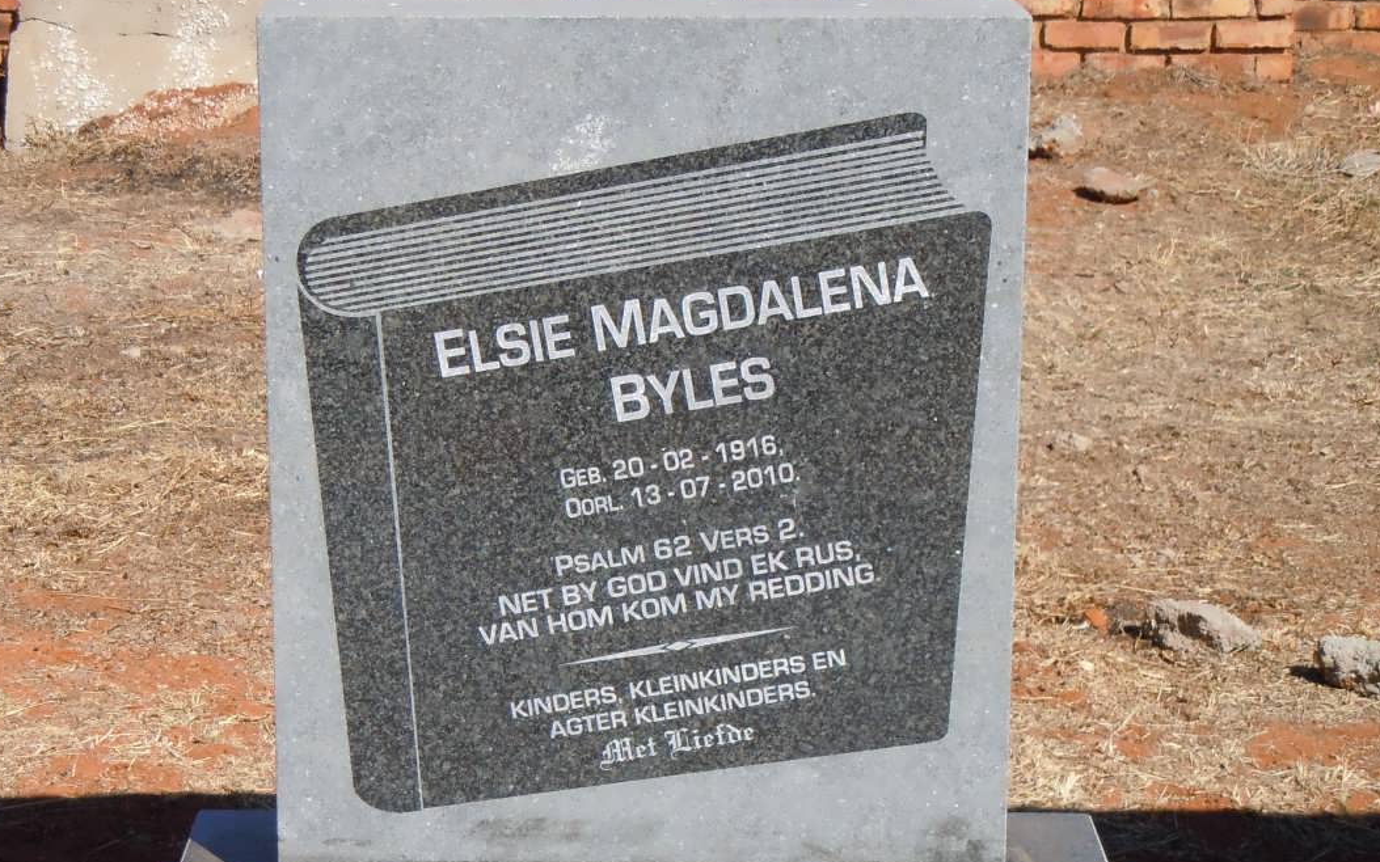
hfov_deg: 22.3
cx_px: 623
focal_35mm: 93
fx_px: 3497
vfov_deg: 14.0
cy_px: 528
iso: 200
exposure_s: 1/320
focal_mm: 13.9
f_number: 8.6
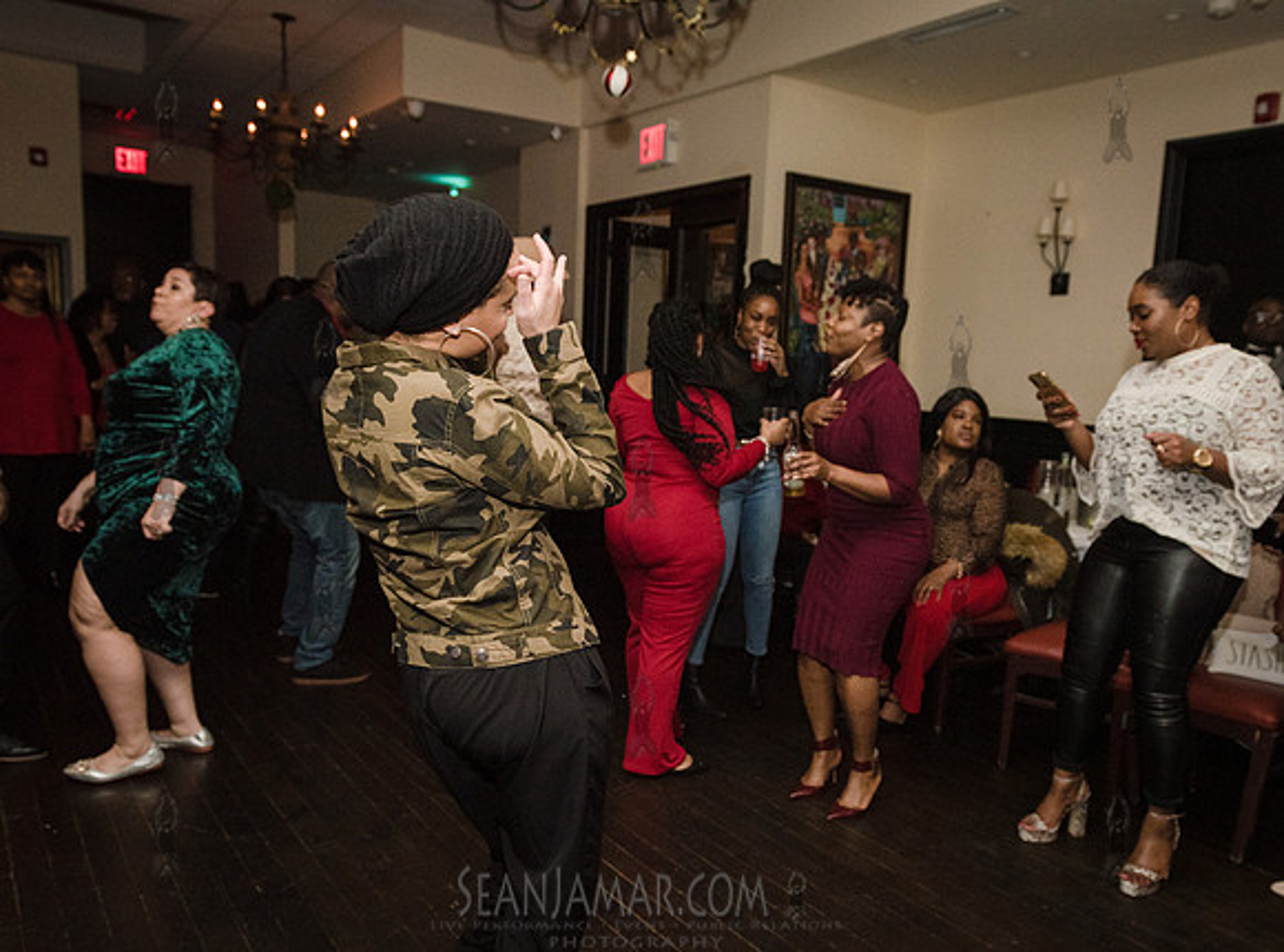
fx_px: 1052
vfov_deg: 48.6
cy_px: 527
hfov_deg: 62.7
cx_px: 701
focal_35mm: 28
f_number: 4.5
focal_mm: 24
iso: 2000
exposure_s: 1/250
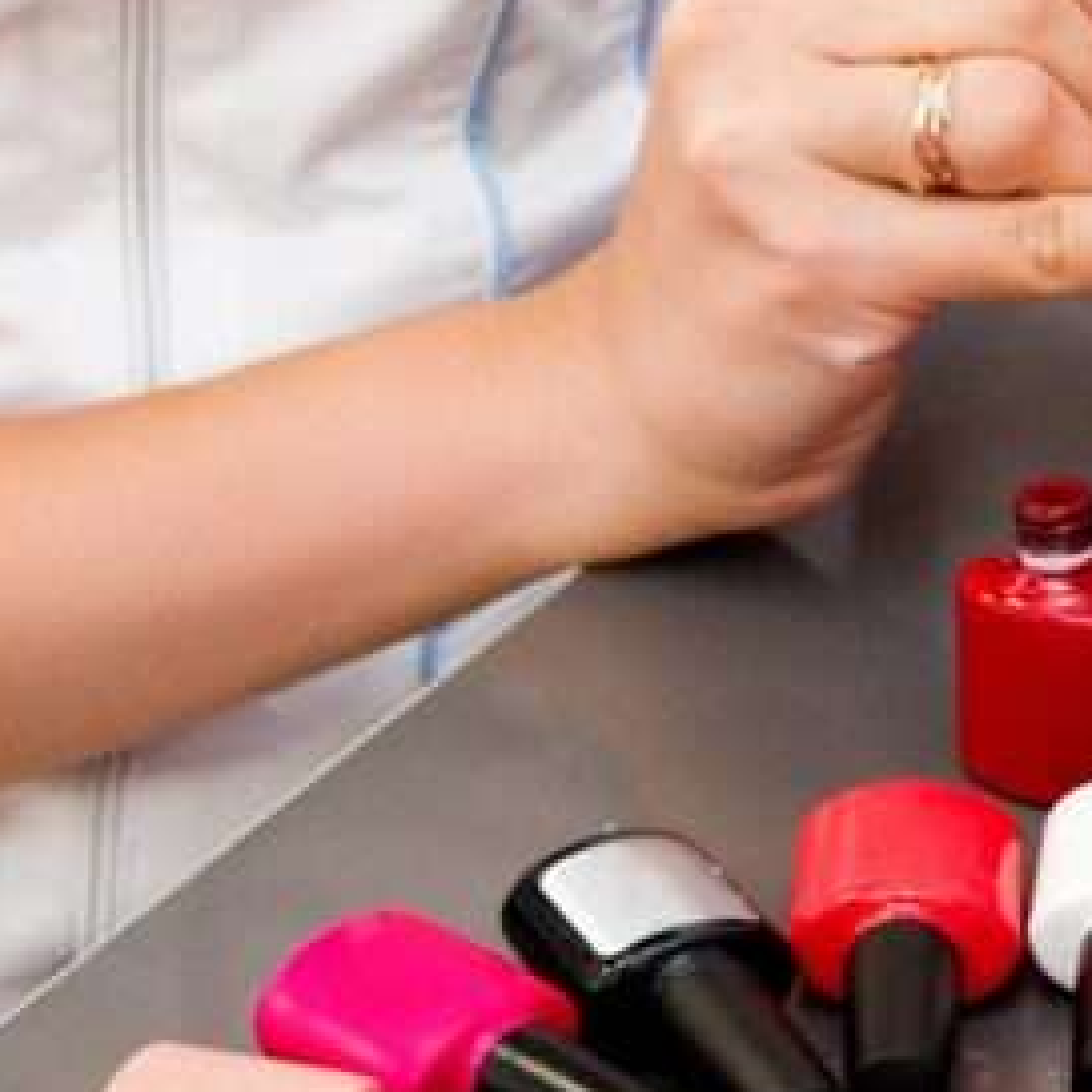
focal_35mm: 160
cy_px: 901
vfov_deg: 10.9
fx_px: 5710
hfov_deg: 10.8
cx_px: 1241
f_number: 8
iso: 640
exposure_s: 1/60
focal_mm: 50
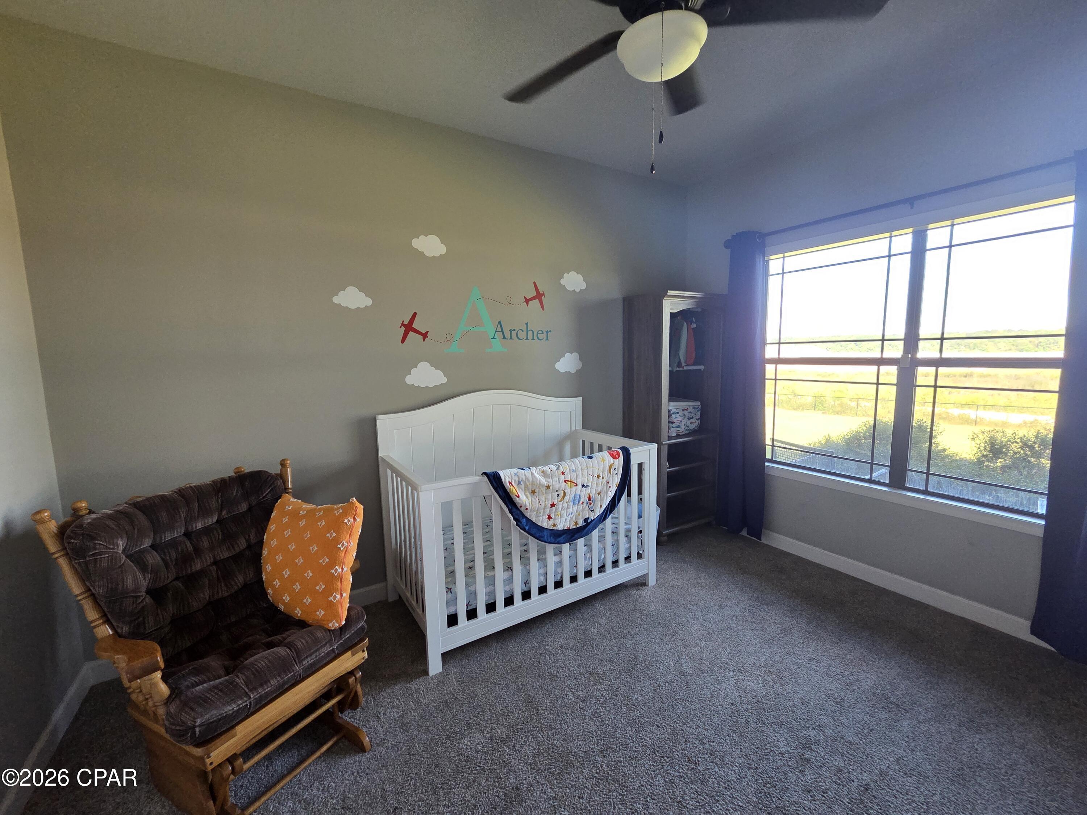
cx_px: 544
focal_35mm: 13
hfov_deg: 106.2
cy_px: 408
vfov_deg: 89.9
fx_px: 408
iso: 250
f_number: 2.2
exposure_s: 1/60
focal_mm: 2.2
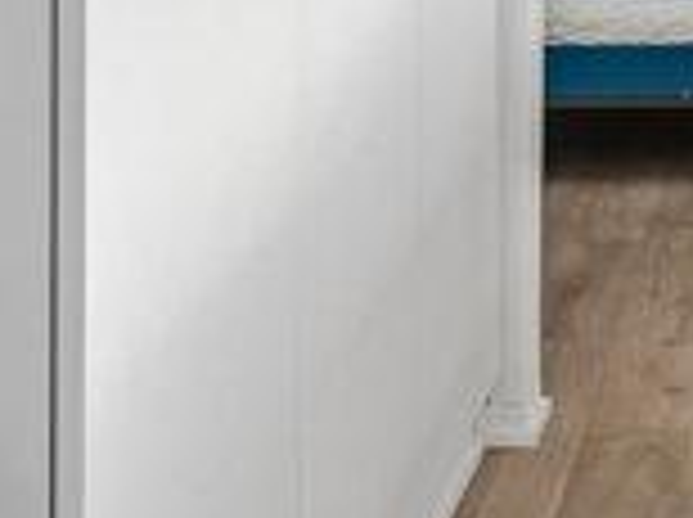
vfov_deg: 12.6
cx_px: 891
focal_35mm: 110
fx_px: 2199
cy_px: -322
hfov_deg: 16.9
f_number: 6.3
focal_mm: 22
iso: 400
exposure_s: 1/125
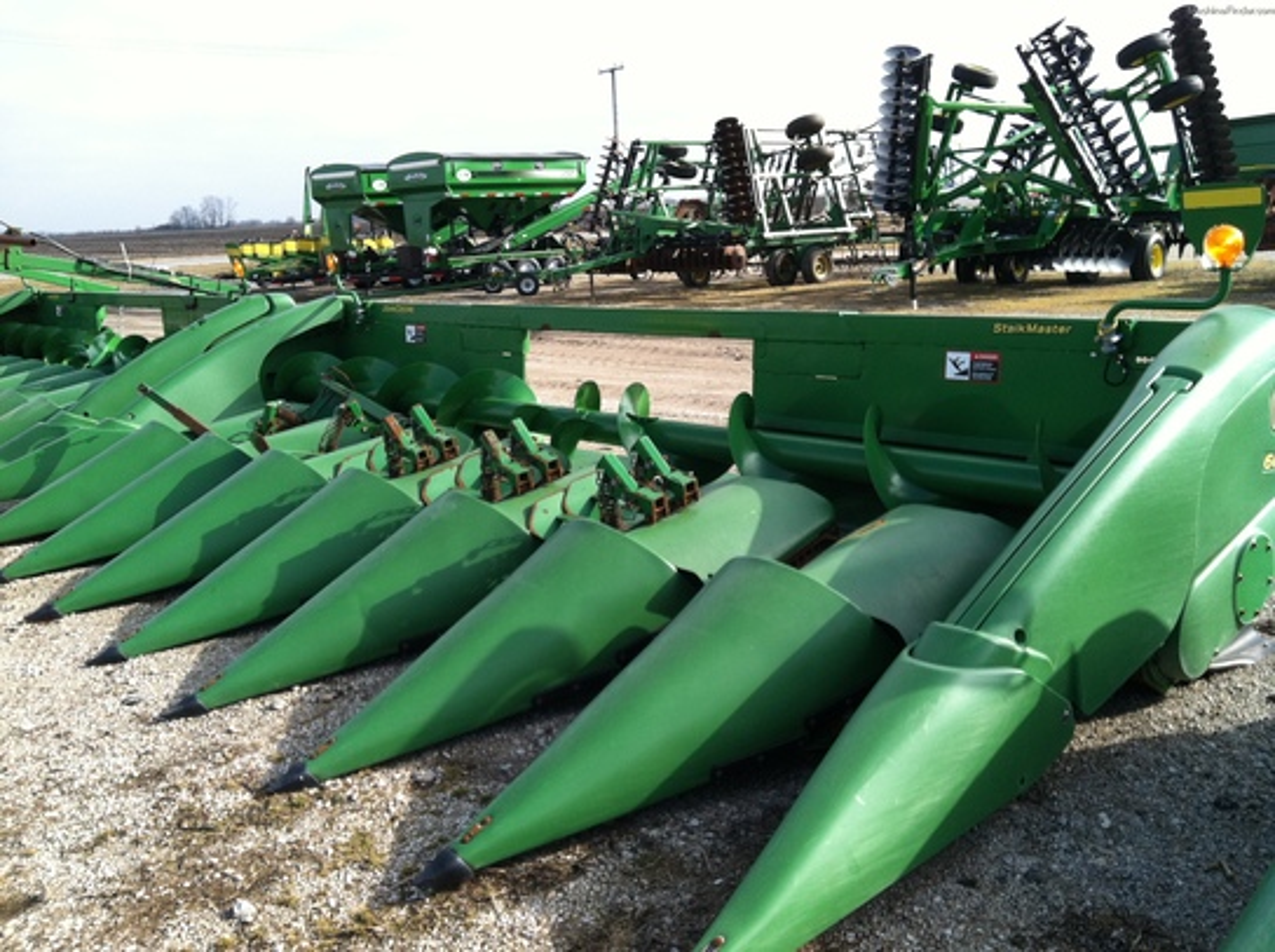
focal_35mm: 35
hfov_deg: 52.7
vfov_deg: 40.6
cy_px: 476
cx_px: 638
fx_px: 1287
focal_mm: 3.85
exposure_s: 1/526
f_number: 2.8
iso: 80
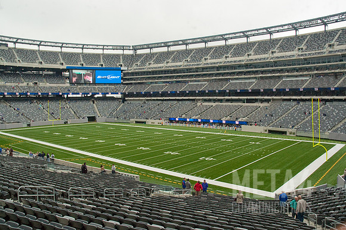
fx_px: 259
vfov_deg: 47.9
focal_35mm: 27
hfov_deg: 67.4
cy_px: 115
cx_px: 173
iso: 640
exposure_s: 1/320
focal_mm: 18
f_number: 9
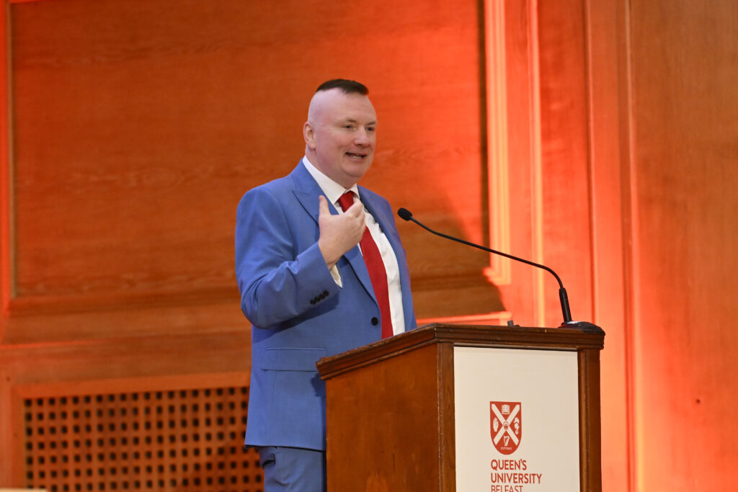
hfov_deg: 6.9
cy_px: 246
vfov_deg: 4.6
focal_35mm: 300
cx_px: 369
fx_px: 6150
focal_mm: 200
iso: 3200
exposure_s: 1/200
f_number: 3.5
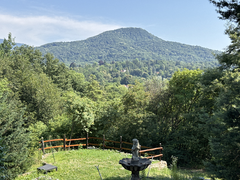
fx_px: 333
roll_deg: +0.3
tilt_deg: -2.6
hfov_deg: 39.7
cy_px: 90
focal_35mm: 48
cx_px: 120
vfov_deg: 30.3
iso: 64
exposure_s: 1/1724
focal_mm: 6.76
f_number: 1.78
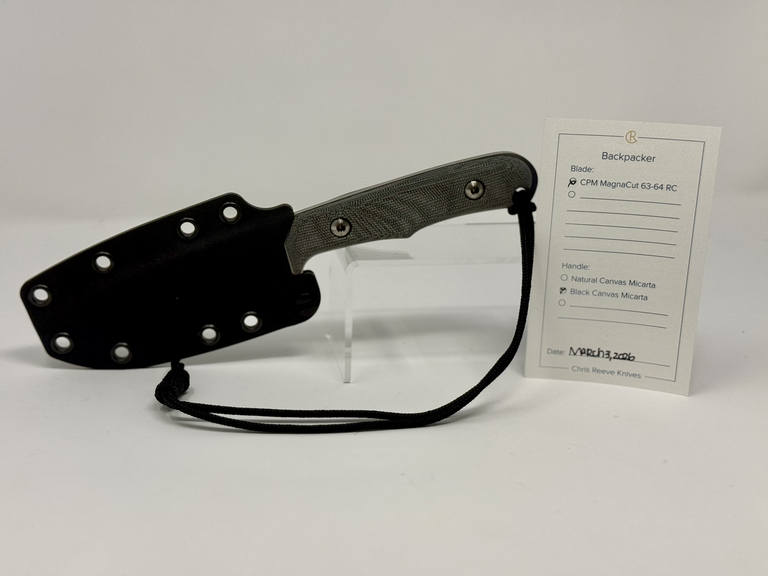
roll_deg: -3.4
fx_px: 1065
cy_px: 288
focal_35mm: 48
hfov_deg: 39.7
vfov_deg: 30.3
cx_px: 384
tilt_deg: -17.9
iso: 64
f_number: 1.78
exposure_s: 1/557
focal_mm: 6.76
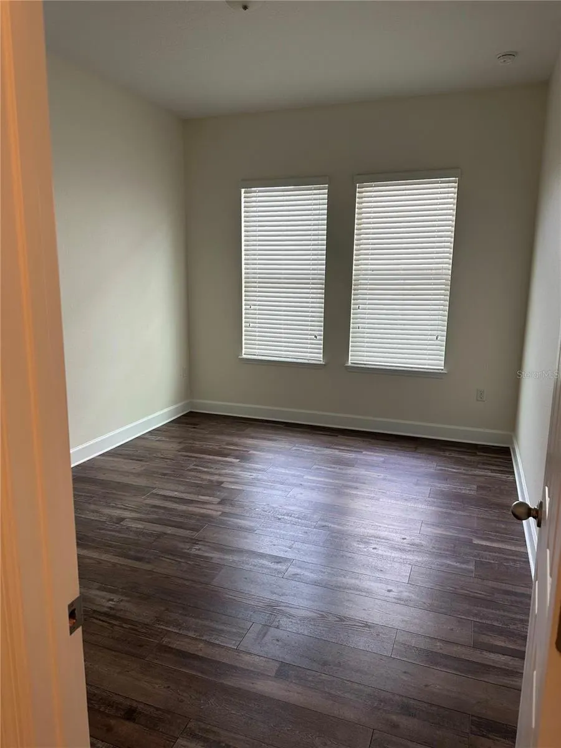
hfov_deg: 56.8
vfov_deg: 71.6
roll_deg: -1.6
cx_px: 280
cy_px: 374
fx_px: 519
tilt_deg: -8.1
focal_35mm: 24
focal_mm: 6.86
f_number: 1.78
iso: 125
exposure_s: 1/120
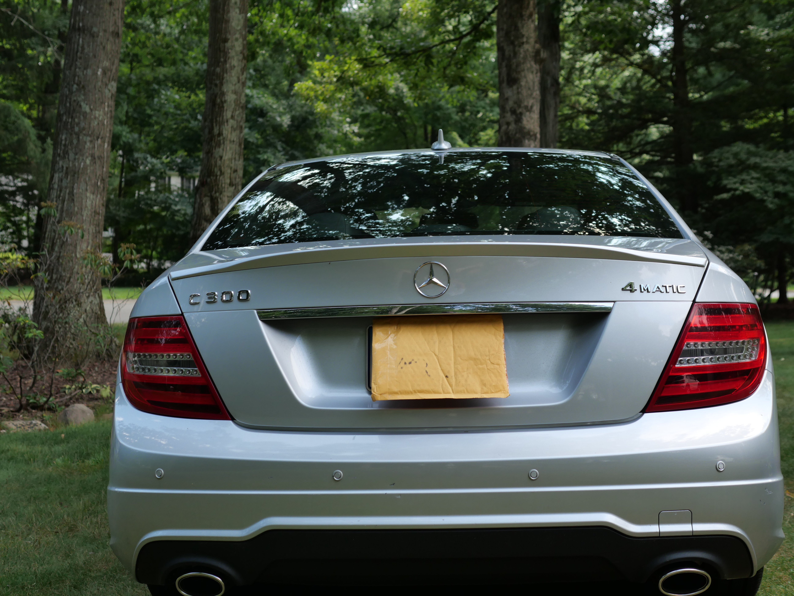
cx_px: 397
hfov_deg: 38.2
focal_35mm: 50
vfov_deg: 29.1
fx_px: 1147
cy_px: 298
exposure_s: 1/500
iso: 200
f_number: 3.2
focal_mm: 25
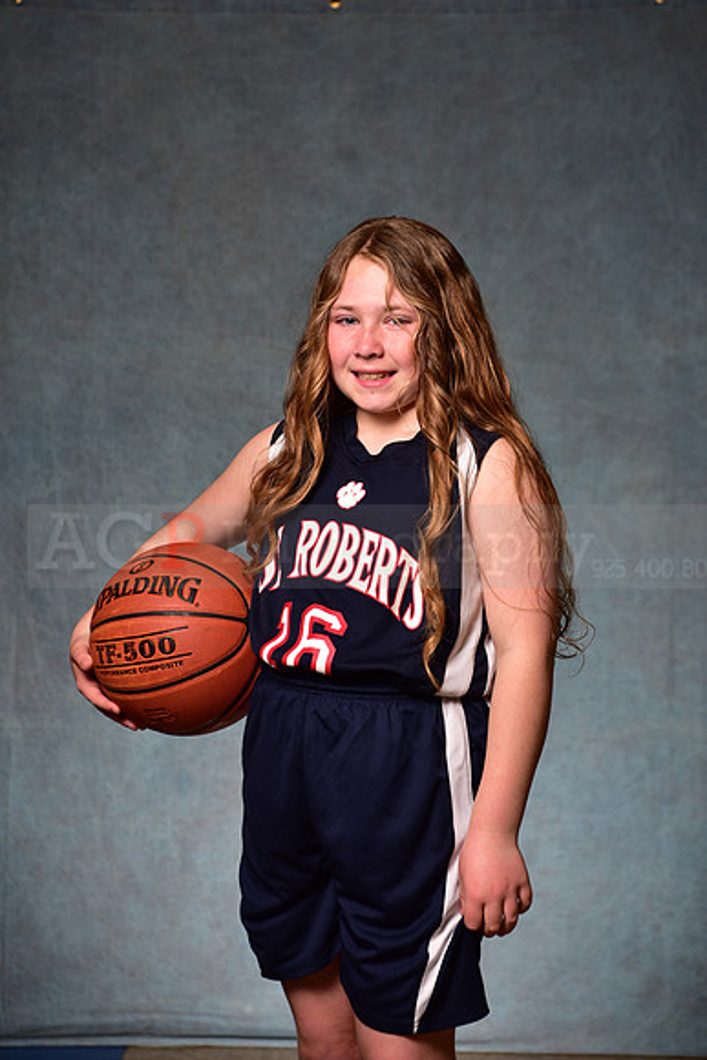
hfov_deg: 19.5
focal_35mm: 70
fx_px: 2061
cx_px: 354
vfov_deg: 28.8
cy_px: 530
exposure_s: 1/200
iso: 100
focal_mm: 70
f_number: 5
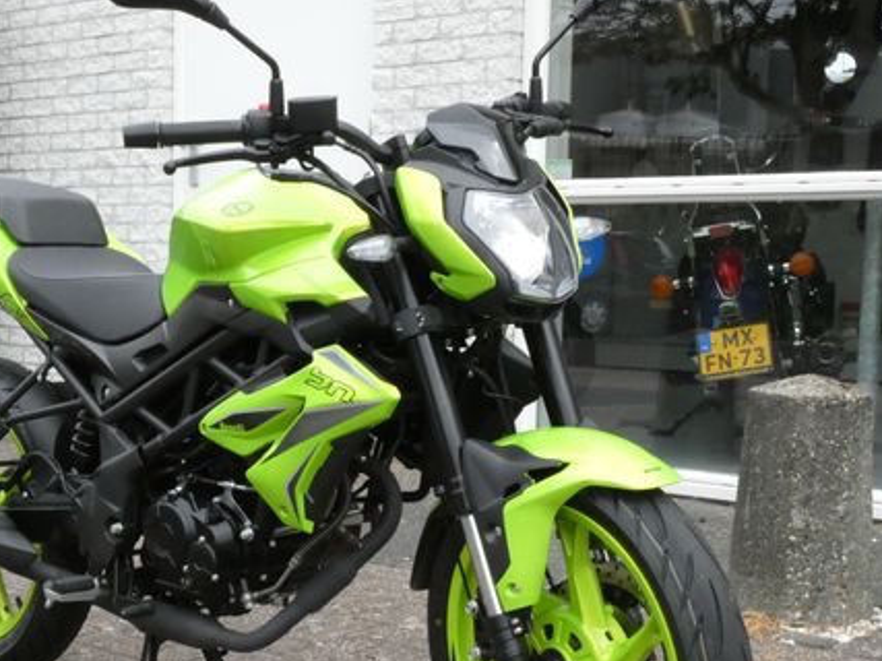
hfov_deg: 28.0
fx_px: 1758
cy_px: 440
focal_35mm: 69
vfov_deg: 21.2
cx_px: 314
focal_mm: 8.2
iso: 800
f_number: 7.1
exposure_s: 1/800
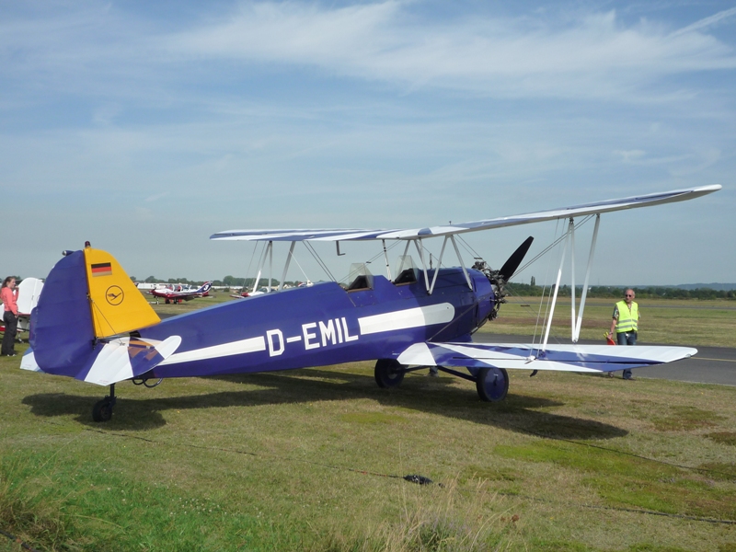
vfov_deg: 34.3
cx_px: 368
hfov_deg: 44.8
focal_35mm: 42
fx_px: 893
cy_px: 276
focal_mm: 7.3
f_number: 5
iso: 160
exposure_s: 1/800
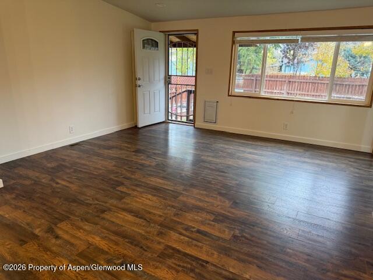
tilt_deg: -14.6
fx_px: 259
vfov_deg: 56.8
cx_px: 186
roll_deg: -1.4
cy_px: 140
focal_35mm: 24
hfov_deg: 71.6
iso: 200
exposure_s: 1/60
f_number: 1.78
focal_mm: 6.76
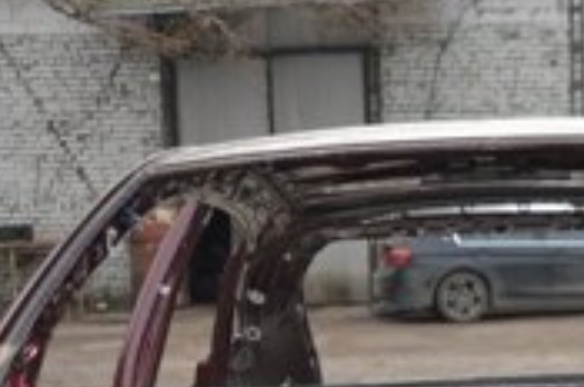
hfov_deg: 16.8
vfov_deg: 10.7
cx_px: 464
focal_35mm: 121
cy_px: 636
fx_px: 1959
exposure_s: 1/200
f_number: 3.8
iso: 110
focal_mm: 22
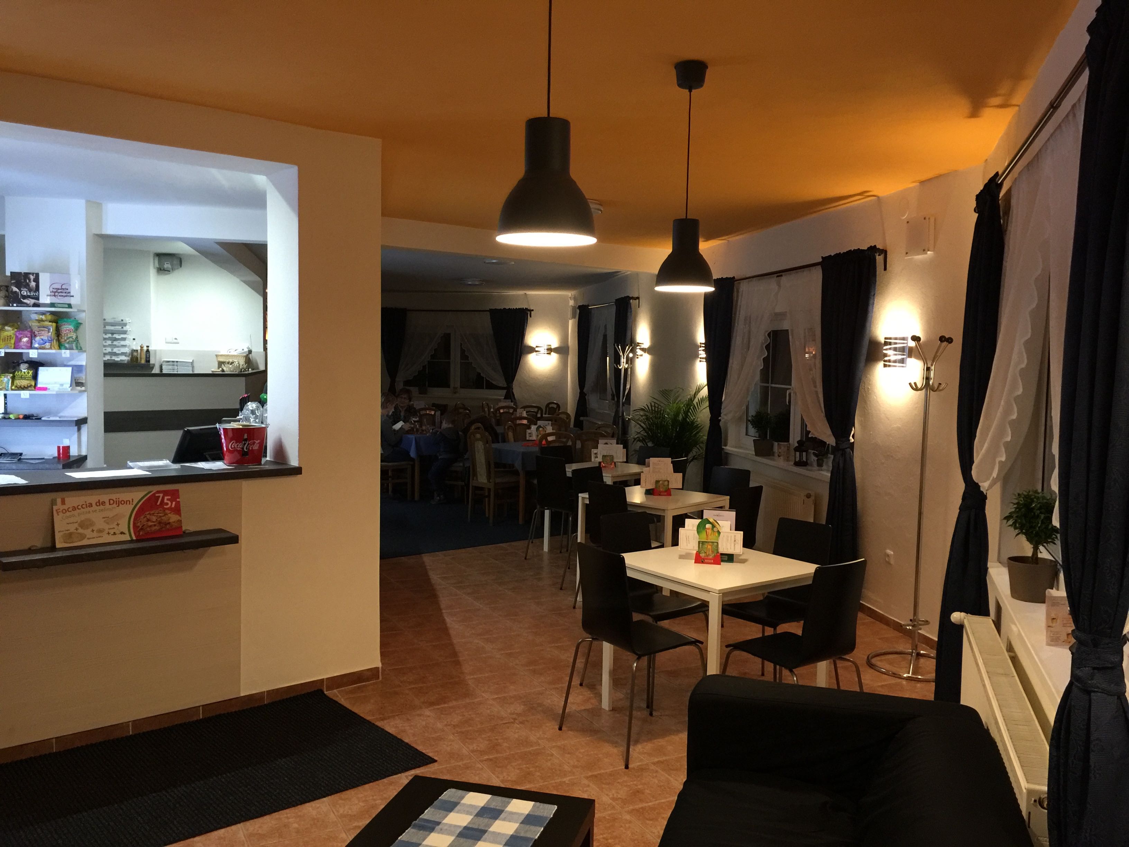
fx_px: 946
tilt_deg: -4.2
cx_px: 564
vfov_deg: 48.2
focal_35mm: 29
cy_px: 424
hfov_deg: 61.7
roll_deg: -1.7
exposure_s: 1/8
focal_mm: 4.15
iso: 125
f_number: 2.2
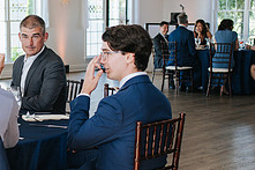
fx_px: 651
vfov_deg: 14.8
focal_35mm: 92
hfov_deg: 21.2
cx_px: -13
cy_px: 106
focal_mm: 35
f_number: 3.2
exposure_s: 1/200
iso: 560
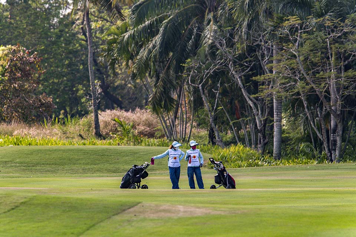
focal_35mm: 650
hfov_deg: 3.2
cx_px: 178
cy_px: 118
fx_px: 6427
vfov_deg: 2.1
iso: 800
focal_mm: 650
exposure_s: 1/2500
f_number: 8
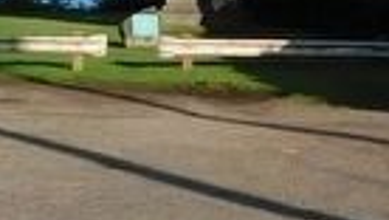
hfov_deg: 14.4
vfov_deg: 7.9
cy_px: -279
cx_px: -56
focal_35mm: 145
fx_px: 1497
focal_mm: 4
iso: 125
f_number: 3
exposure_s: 1/1250
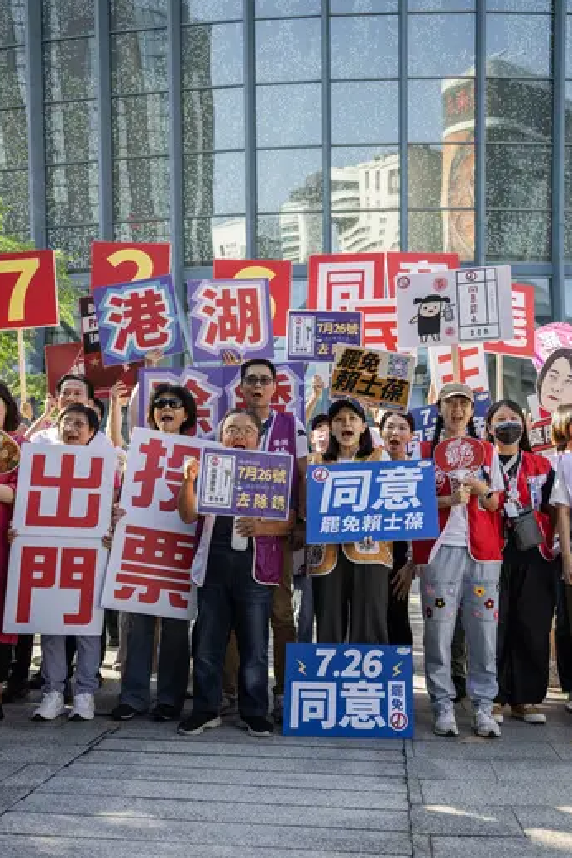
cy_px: 436
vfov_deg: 51.9
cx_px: 332
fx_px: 882
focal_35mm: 37
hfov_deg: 35.9
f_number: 2.8
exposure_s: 1/400
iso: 100
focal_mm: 24
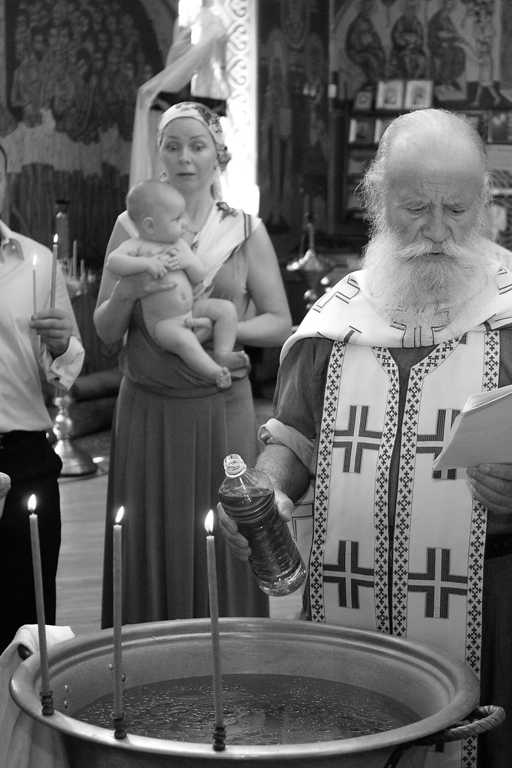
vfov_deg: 31.4
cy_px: 380
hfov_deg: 21.2
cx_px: 322
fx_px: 1365
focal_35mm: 64
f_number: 3.5
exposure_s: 1/200
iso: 640
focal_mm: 28
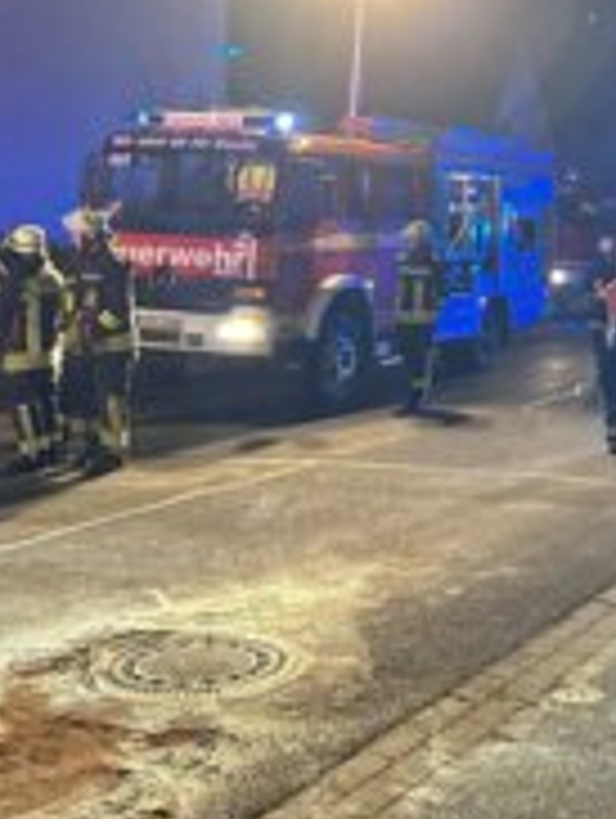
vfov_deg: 32.7
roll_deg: -0.2
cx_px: 580
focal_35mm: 57
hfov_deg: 24.8
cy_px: 153
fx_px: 1349
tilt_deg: +0.1
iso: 500
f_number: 1.5
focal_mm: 5.7
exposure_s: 1/51
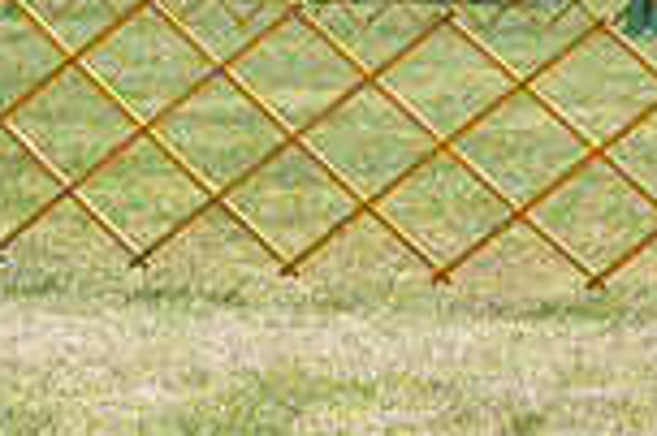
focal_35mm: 321
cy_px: 32
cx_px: 925
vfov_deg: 4.3
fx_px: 5852
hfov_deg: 6.4
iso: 640
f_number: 7.1
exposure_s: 1/1600
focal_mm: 79
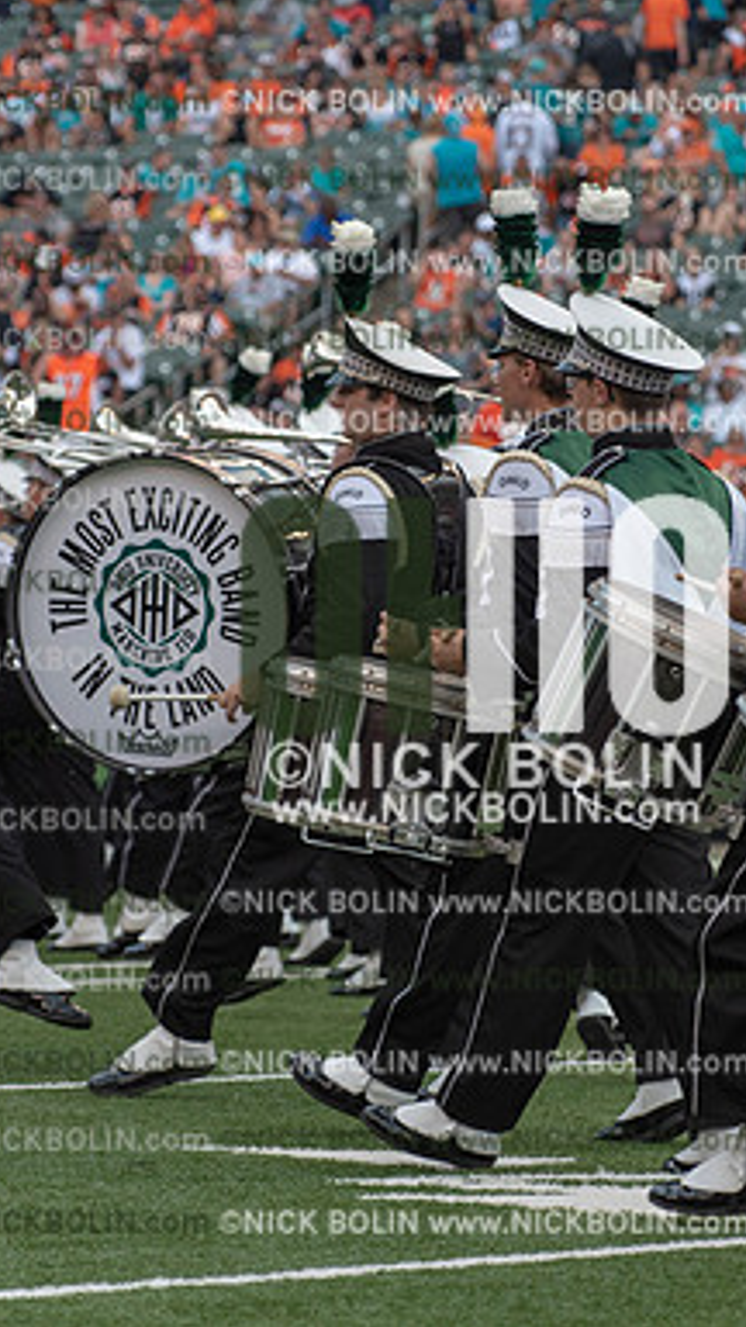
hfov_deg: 4.5
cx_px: 484
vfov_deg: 8.0
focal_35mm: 269
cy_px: 662
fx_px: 9460
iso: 400
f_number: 5.6
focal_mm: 170
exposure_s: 1/1250
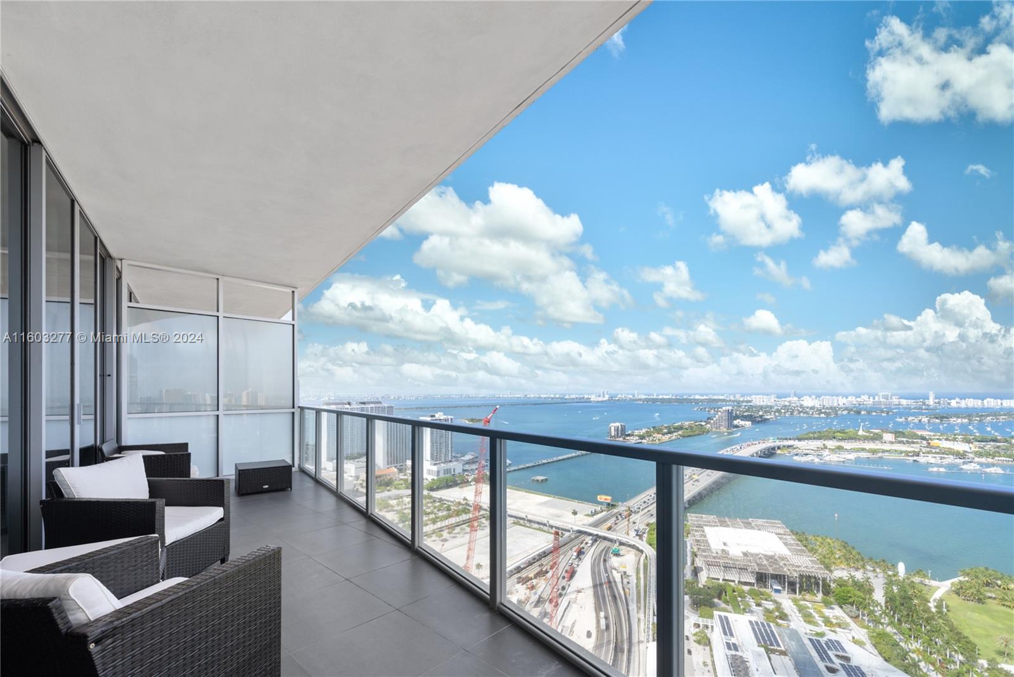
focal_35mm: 14
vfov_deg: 81.3
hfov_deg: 104.2
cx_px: 507
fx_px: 394
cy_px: 338
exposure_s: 1/200
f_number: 8
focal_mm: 14
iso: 100
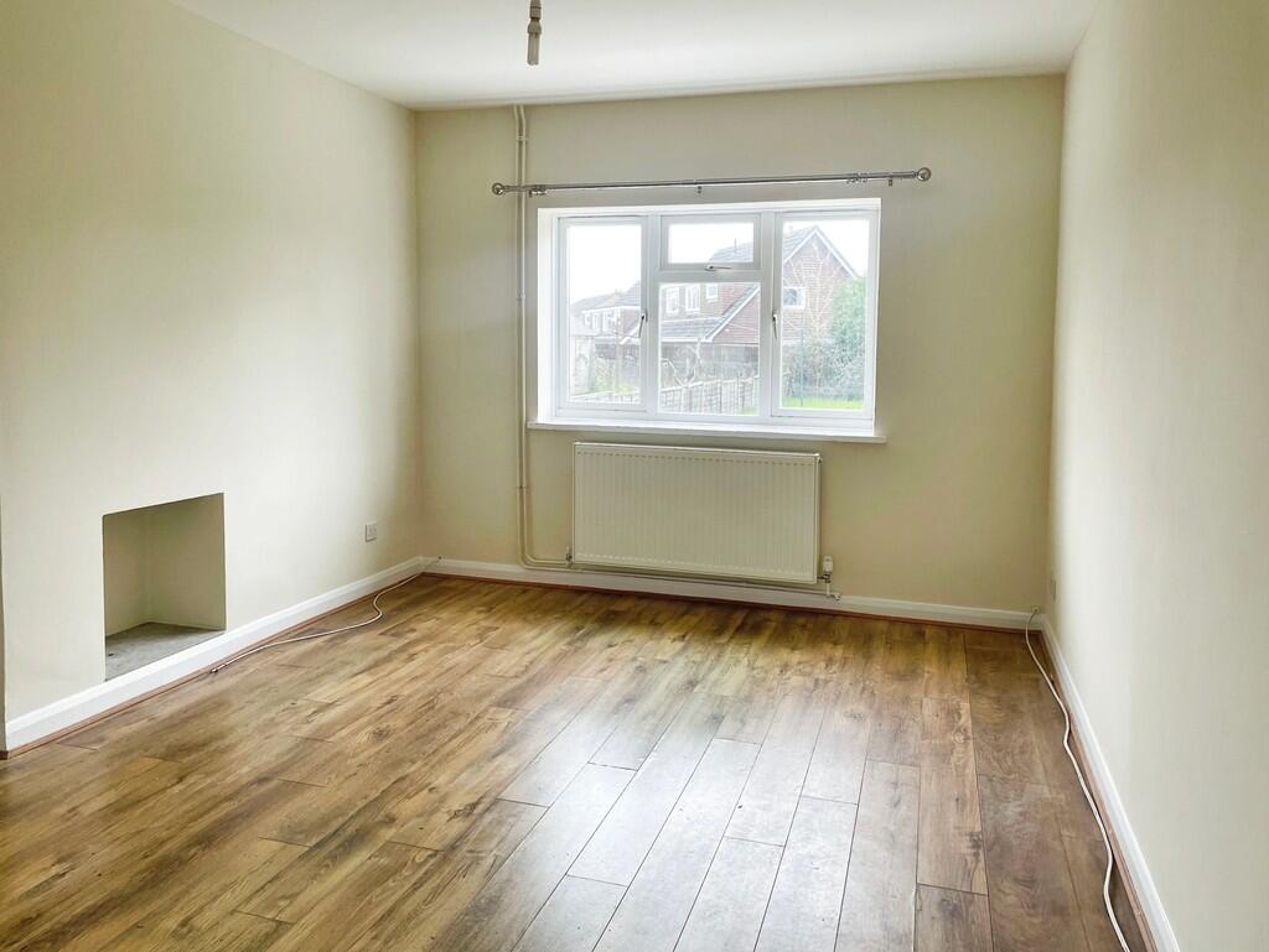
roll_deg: -0.2
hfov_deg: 67.3
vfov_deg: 53.1
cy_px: 476
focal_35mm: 26
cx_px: 634
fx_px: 954
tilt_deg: -5.2
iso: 64
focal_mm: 4.2
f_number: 1.6
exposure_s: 1/121
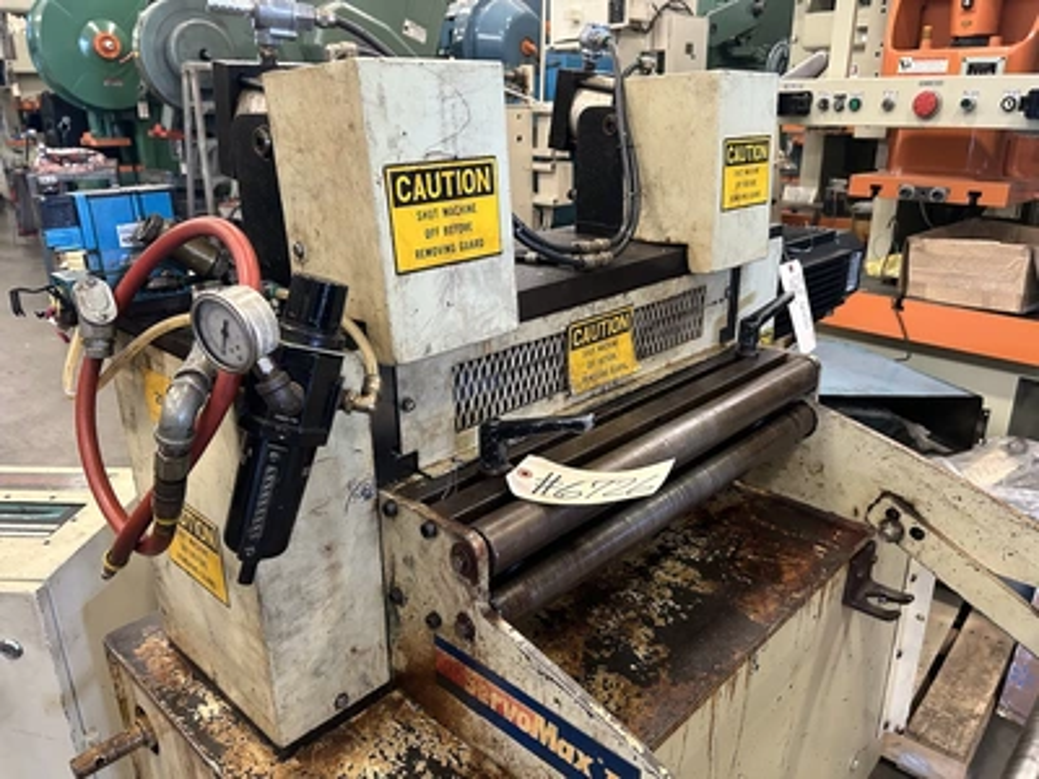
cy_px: 390
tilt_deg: -19.8
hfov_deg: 67.3
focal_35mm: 26
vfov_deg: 53.1
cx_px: 520
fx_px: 780
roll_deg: +1.5
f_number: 1.5
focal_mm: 5.7
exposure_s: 1/60
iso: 320
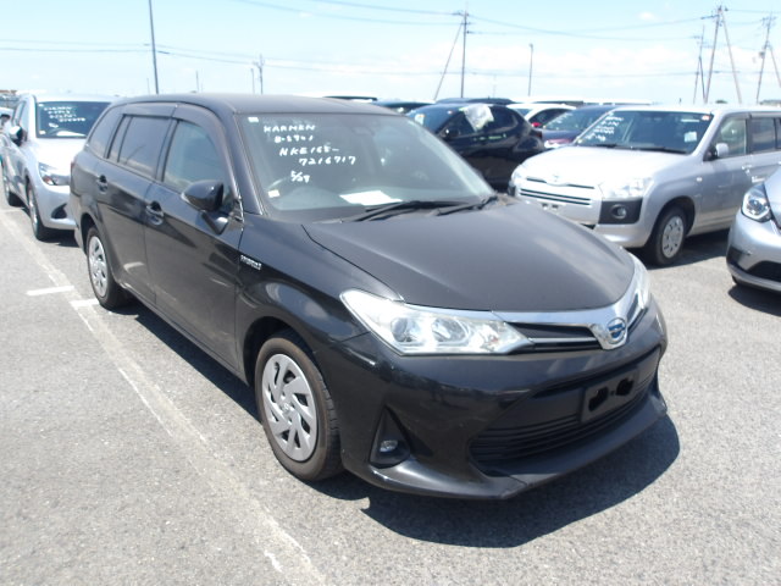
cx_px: 390
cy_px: 293
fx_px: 609
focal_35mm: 27
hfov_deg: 65.3
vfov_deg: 51.4
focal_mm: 4.9
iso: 100
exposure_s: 1/60
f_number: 10.4
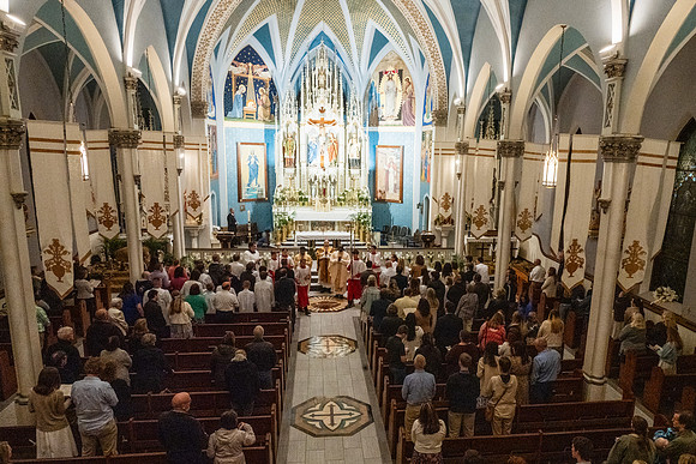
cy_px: 258
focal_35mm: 27
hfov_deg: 66.6
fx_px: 527
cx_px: 388
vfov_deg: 47.4
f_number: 11
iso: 5000
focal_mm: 24
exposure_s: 1/60
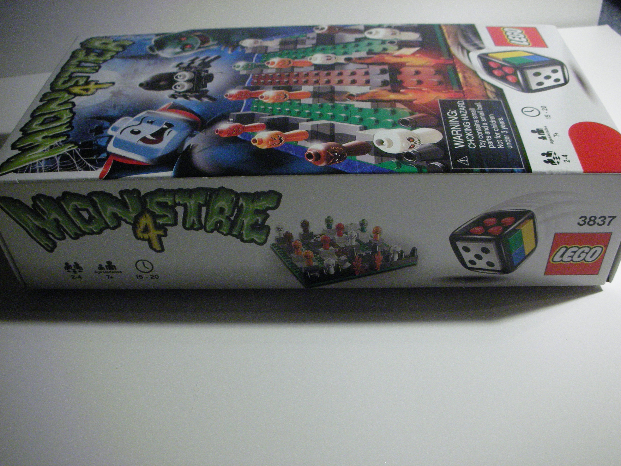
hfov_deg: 52.6
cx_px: 310
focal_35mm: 35
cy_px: 233
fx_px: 628
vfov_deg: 40.7
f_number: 3
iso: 400
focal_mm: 5.8
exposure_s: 1/103
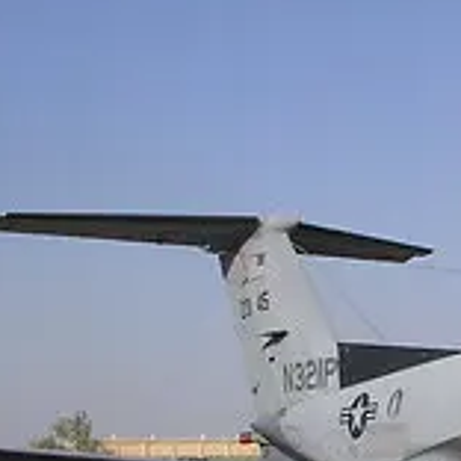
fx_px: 1657
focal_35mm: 110
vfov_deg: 15.6
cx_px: 567
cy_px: 414
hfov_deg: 15.2
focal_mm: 6.6
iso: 100
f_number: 5.9
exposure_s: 1/376
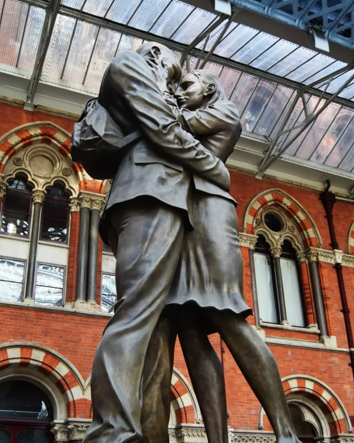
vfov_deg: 44.6
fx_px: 537
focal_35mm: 41
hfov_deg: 36.5
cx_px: 179
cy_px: 260
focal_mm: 24
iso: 100
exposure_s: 1/25
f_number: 3.8
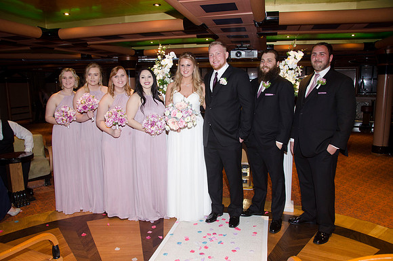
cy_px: 130
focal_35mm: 27
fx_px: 294
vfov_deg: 47.7
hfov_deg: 67.5
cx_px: 196
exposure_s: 1/60
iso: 400
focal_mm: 18
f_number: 5.6
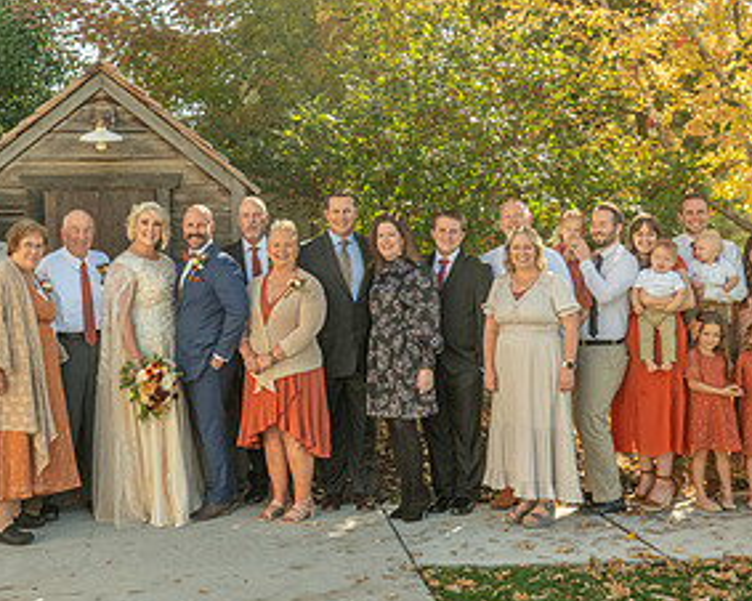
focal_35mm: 50
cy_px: 221
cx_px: 290
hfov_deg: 37.2
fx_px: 1112
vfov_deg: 30.1
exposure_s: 1/1600
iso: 1000
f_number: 5.6
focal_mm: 26
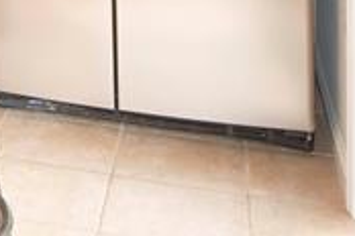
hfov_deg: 17.0
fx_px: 986
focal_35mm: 100
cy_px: -295
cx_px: -276
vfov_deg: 11.7
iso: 640
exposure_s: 1/60
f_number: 6.3
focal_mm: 16
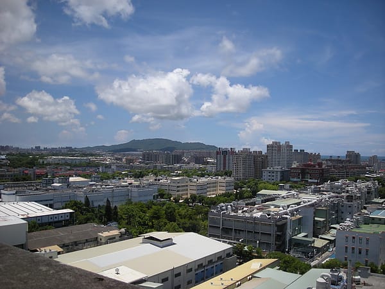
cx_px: 192
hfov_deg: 52.6
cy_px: 144
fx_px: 389
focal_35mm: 35
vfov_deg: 40.7
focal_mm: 5.7
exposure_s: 1/473
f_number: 5.7
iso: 64
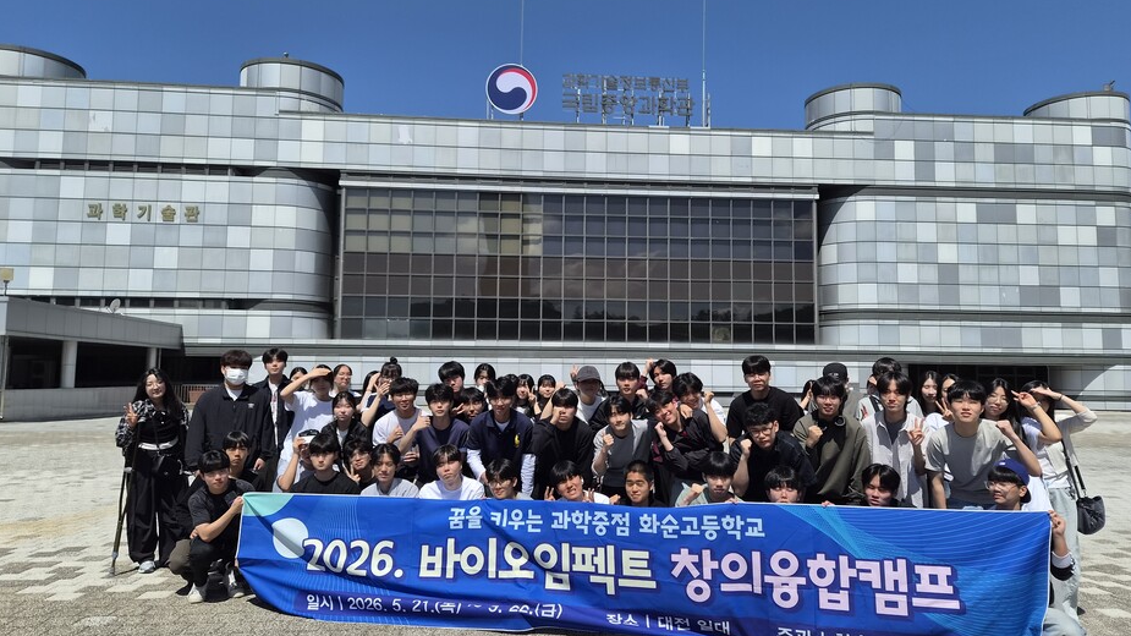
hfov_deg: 71.9
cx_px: 582
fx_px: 780
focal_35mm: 26
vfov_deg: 44.4
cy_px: 305
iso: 80
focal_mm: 5.4
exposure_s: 1/6528
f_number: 1.8
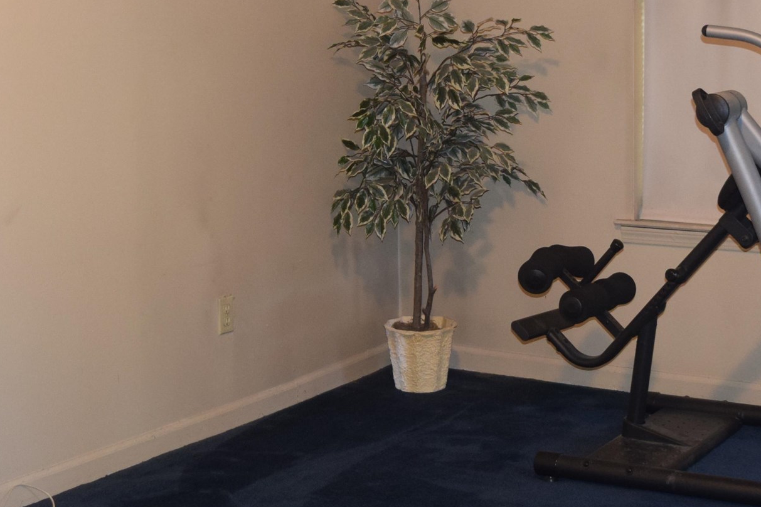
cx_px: 464
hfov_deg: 26.6
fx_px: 1606
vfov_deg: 17.8
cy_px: 104
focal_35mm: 76
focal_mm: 20
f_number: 3.8
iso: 900
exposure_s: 1/60
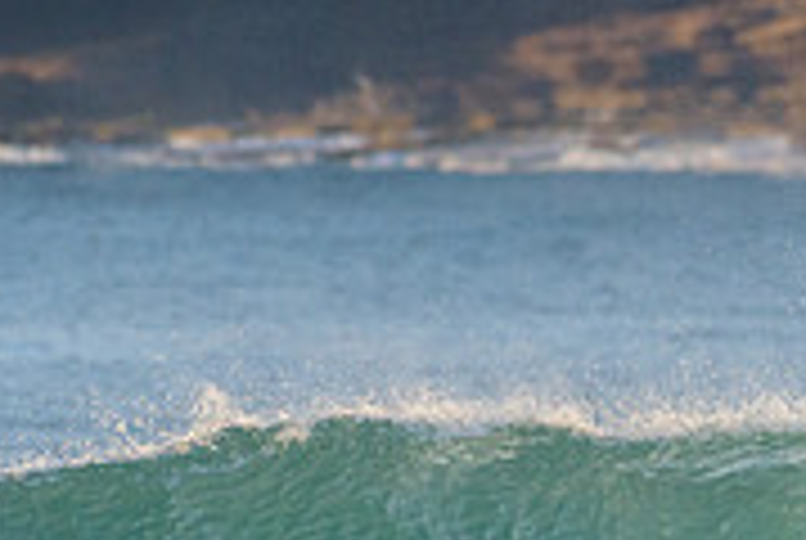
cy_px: 556
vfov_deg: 0.7
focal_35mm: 1982
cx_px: 787
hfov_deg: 1.0
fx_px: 44448
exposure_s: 1/2000
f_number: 5.6
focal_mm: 500
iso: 900
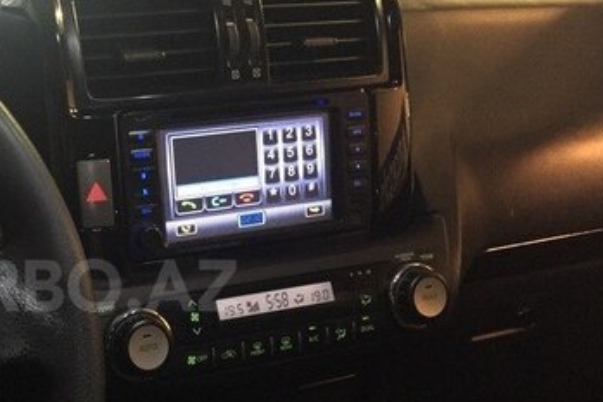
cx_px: 60
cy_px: 286
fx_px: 955
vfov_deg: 23.6
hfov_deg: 33.2
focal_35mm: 57
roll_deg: -4.1
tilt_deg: -33.5
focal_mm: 4.15
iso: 320
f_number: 2.2
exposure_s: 1/17
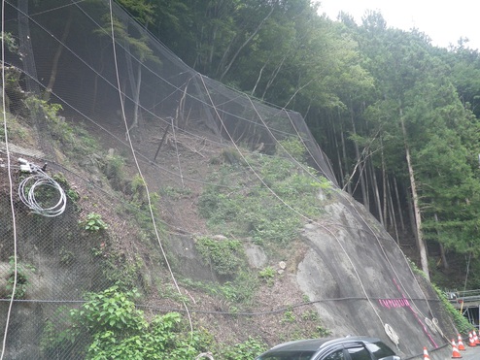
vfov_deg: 49.8
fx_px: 388
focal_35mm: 28
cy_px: 180
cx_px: 240
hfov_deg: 63.4
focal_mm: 5
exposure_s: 1/80
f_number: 3.5
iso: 80
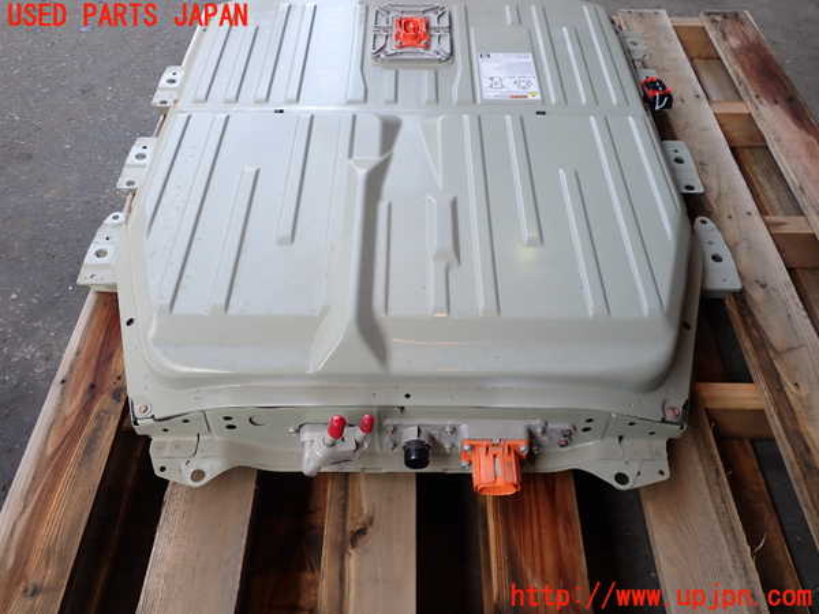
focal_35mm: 30
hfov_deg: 60.0
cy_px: 307
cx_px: 410
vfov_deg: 46.8
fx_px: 710
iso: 100
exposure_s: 1/160
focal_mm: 5.4
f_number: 2.3
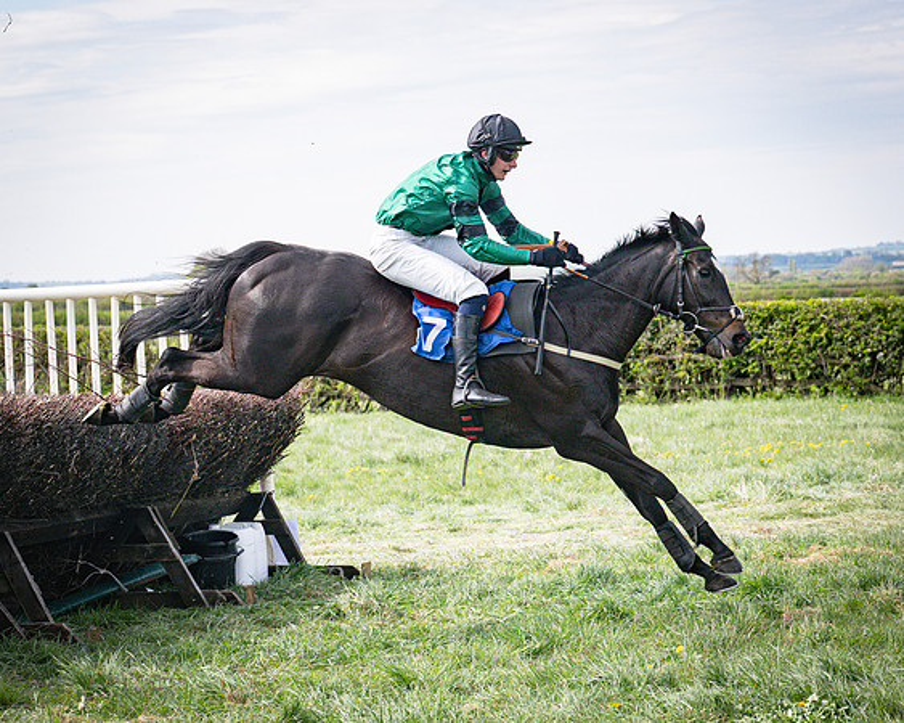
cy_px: 313
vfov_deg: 12.8
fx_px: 3223
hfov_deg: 16.0
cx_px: 423
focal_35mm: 121
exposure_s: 1/2500
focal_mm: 70
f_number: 5
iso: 400
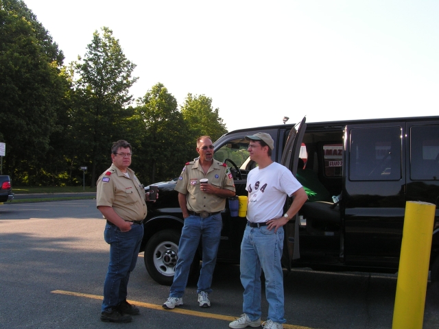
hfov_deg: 47.9
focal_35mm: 39
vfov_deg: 36.8
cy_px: 164
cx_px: 220
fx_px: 495
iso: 50
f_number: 5.6
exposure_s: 1/100
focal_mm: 6.5
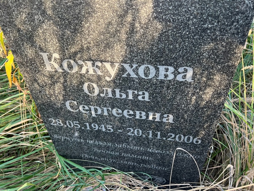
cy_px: 96
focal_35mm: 26
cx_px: 127
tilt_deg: -40.6
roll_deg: +0.9
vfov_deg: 53.1
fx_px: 191
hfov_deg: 67.3
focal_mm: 5.7
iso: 64
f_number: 1.5
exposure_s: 1/121
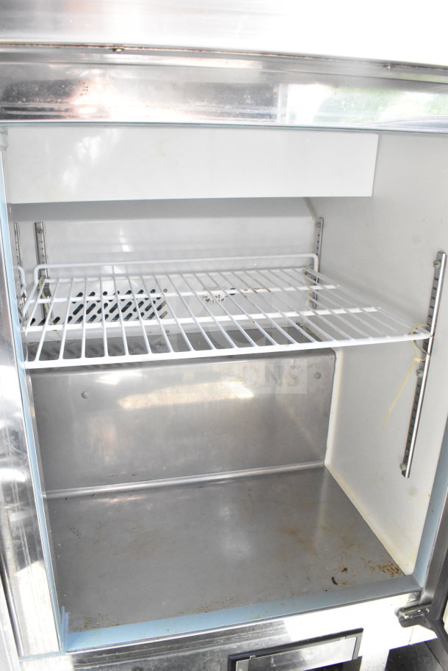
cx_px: 224
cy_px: 336
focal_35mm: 27
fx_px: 504
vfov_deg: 67.4
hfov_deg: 47.9
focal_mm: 18
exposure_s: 1/400
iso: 6400
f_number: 10
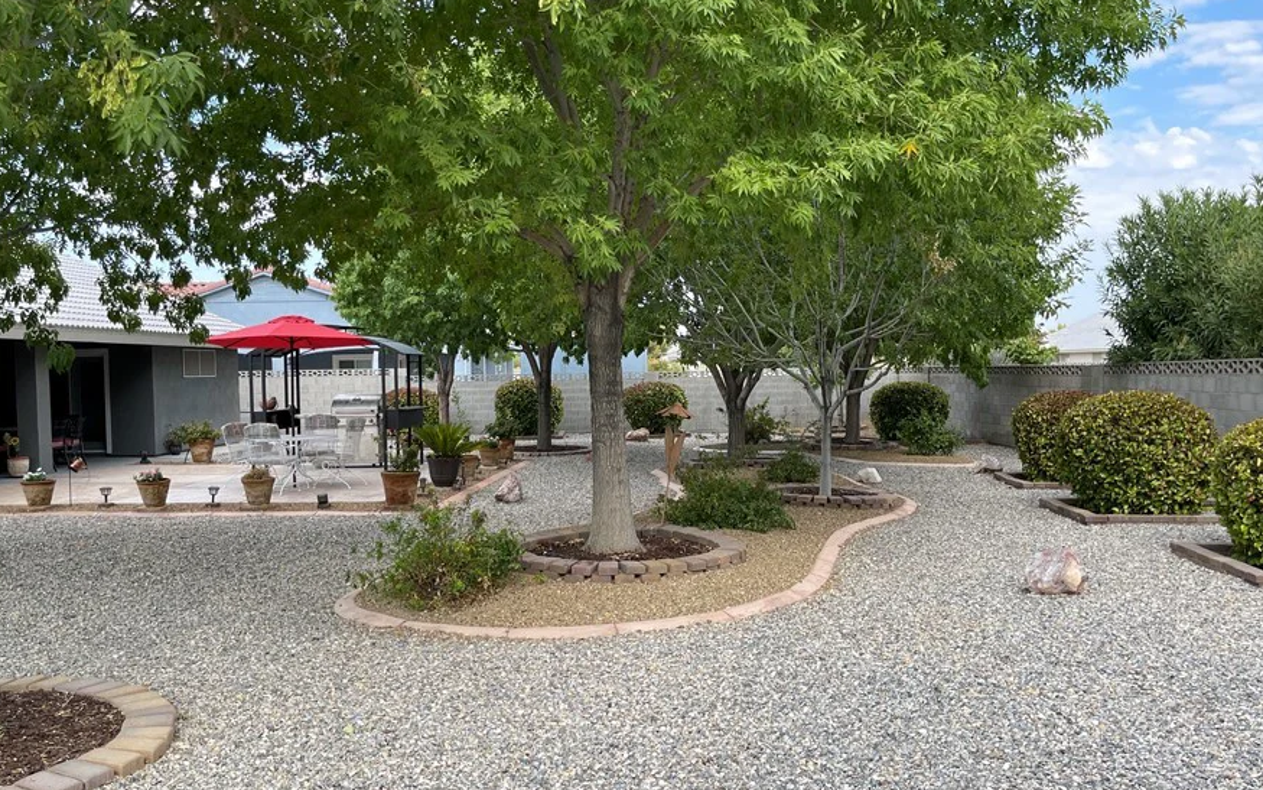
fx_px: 1067
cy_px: 404
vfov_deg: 40.6
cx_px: 619
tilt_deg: -2.3
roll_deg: +0.9
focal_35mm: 31
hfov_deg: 61.2
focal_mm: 5.1
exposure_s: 1/807
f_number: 1.6
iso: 32
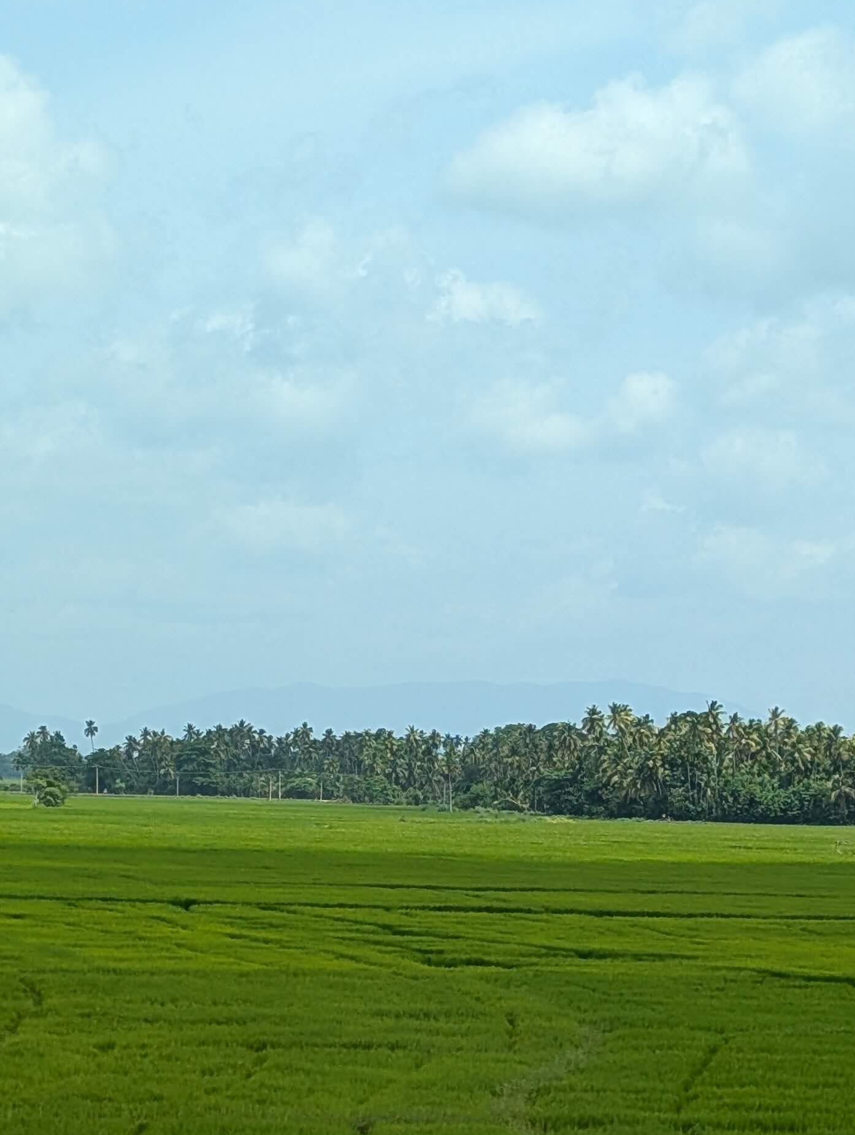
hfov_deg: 13.7
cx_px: 628
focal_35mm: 108
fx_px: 3547
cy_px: 1050
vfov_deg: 17.9
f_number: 1.68
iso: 22
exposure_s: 1/734
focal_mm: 6.9
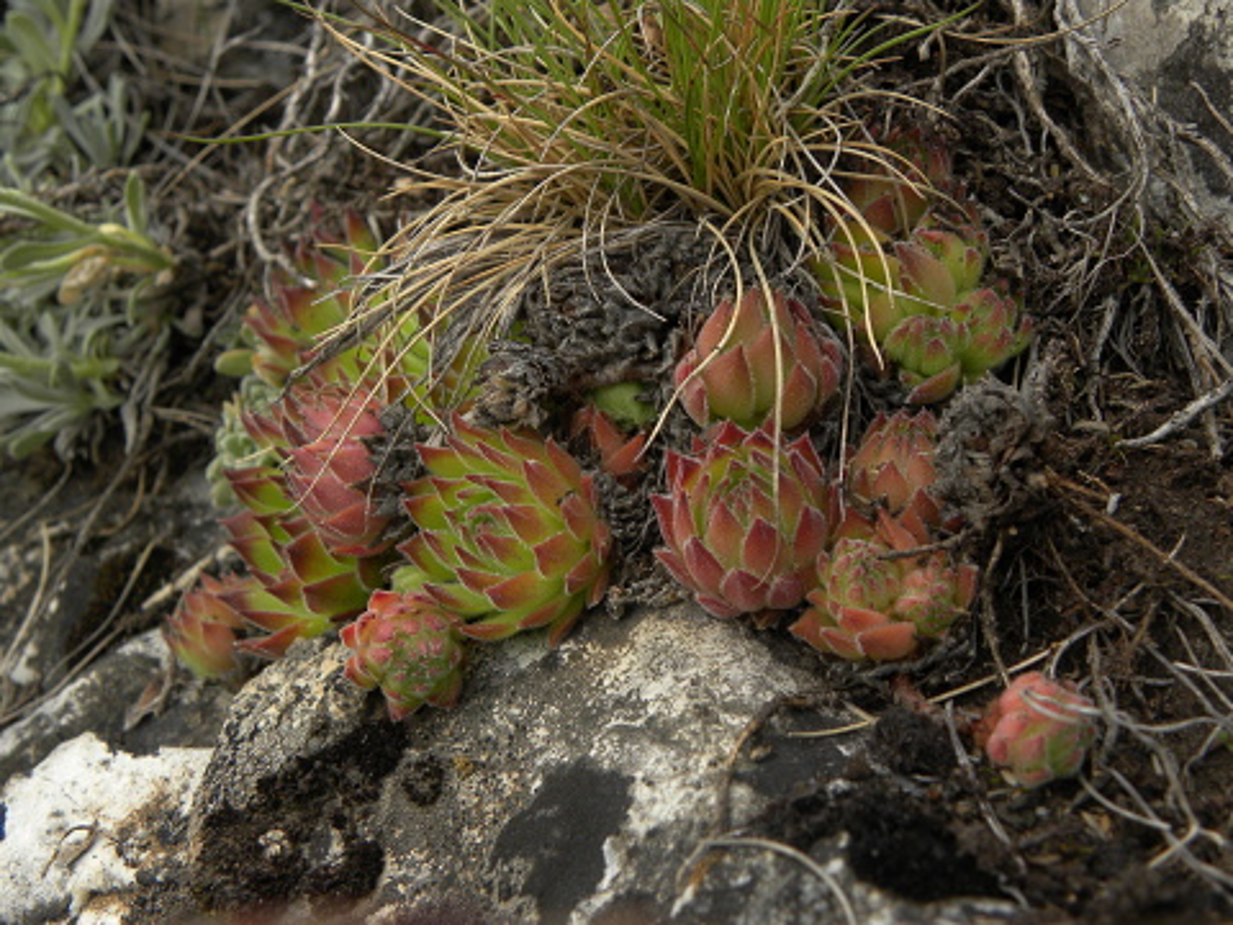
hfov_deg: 41.2
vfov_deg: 31.5
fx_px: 1638
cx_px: 616
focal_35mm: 46
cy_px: 462
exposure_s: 1/200
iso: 64
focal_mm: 8.2
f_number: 4
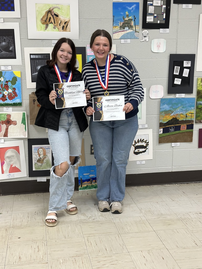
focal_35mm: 48
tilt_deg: -11.0
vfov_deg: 39.7
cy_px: 134
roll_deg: -0.1
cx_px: 101
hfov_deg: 30.3
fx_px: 373
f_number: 1.78
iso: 200
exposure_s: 1/120
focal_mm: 6.86
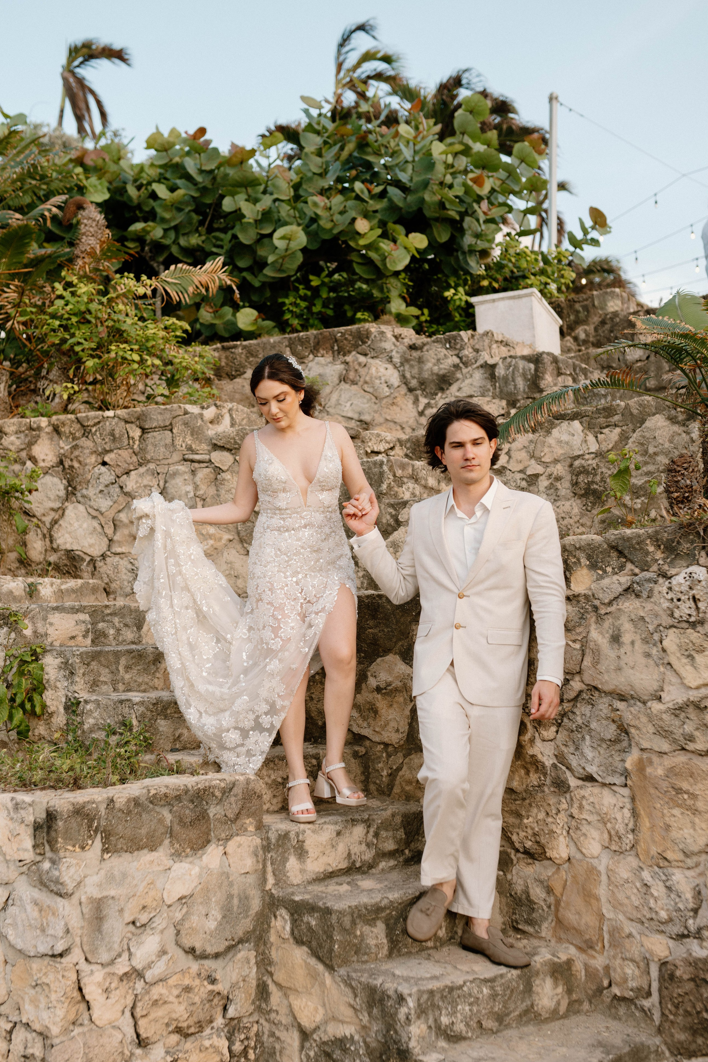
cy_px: 548
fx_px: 1091
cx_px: 343
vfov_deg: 51.9
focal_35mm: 37
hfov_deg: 35.9
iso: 100
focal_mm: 35
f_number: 2.8
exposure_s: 1/160
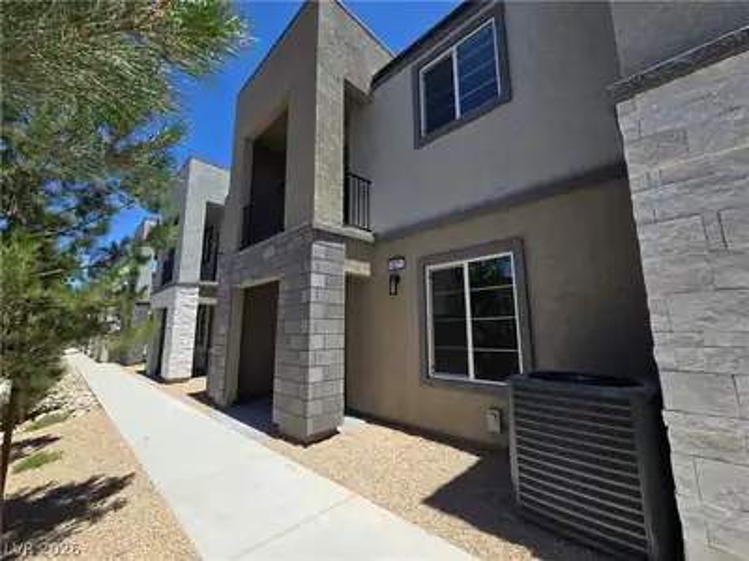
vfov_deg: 89.9
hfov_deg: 106.2
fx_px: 281
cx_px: 374
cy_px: 280
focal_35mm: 13
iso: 50
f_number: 2.2
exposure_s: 1/1785
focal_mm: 2.2
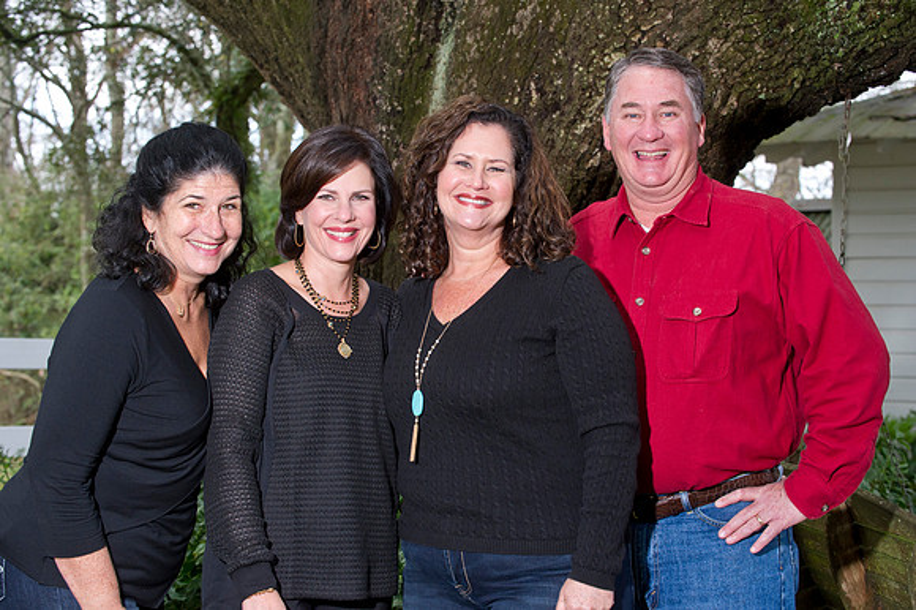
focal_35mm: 82
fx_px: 2085
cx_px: 458
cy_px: 305
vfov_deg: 16.6
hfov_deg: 24.8
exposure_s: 1/100
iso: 1250
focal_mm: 82
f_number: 6.3
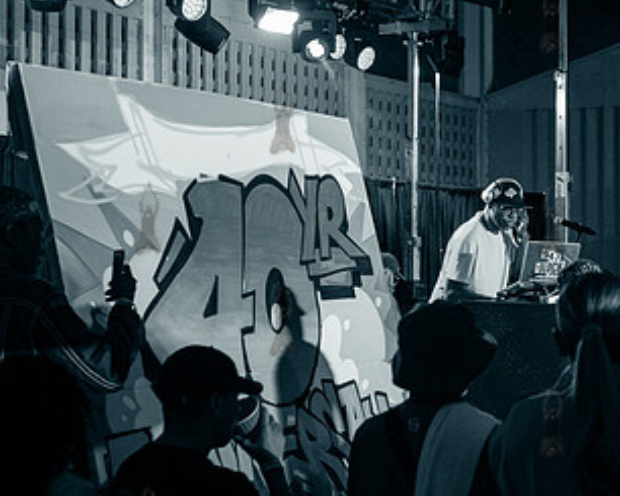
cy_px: 229
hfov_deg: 20.0
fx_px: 1744
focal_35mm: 95
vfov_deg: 16.2
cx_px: 480
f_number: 3.5
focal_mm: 44
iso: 8000
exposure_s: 1/500
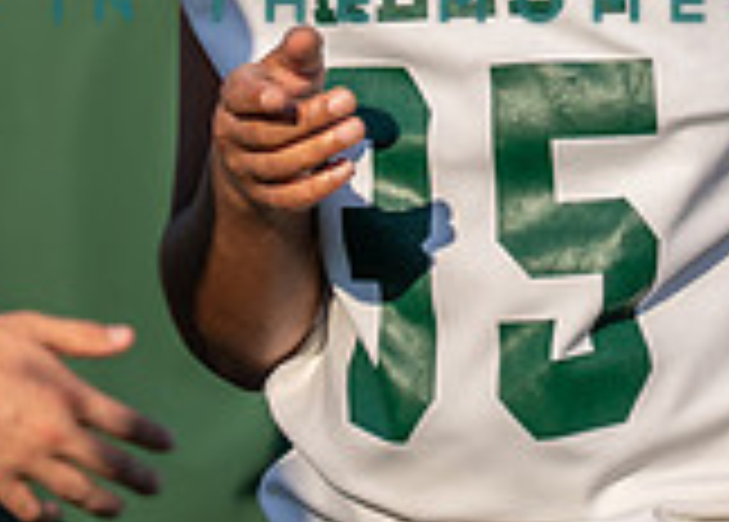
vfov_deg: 1.6
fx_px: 18111
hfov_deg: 2.3
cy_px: -304
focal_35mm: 874
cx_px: 655
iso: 100
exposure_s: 1/3200
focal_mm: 188
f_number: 2.8
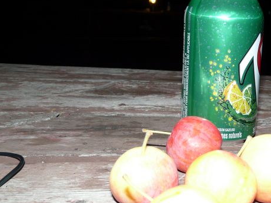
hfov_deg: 37.2
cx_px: 227
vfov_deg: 29.6
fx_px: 384
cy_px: 127
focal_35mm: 49
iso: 100
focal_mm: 4.6
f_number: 2.8
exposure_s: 1/30
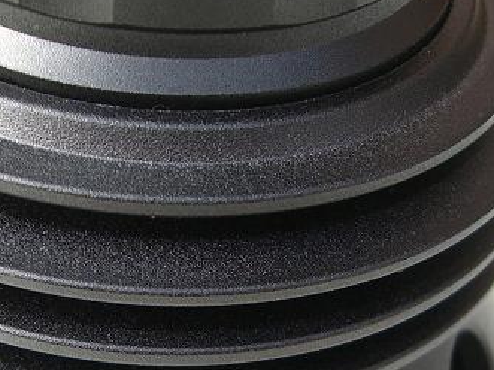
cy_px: 333
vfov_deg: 15.1
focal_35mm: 97
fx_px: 1384
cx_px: 222
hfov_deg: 20.2
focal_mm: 6.2
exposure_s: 1/125
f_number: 2.7
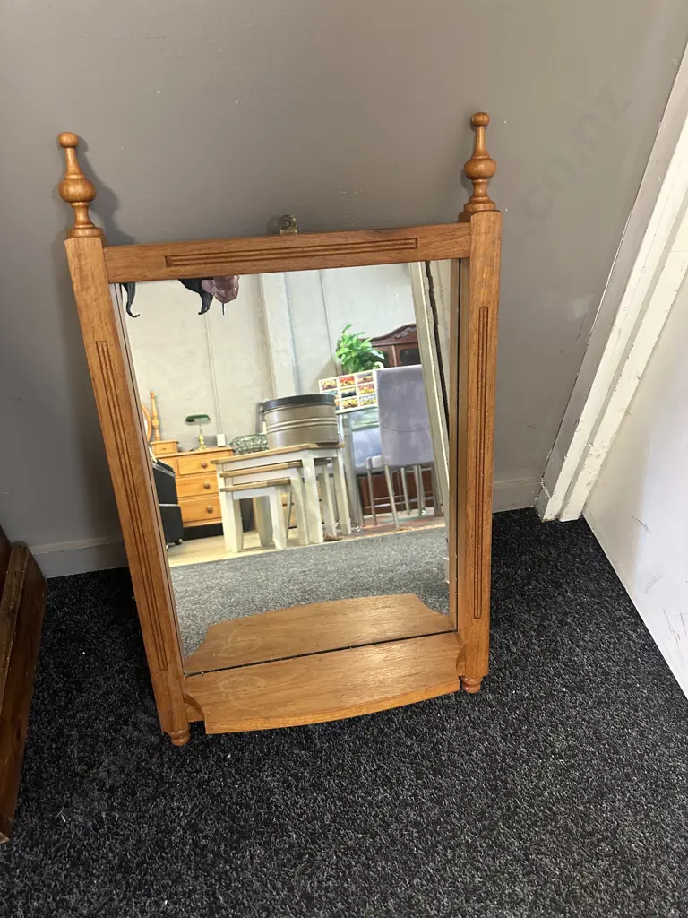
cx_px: 344
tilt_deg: -45.4
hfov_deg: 56.8
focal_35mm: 24
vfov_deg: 71.6
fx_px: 636
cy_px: 459
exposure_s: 1/50
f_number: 1.78
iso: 500
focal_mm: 6.86
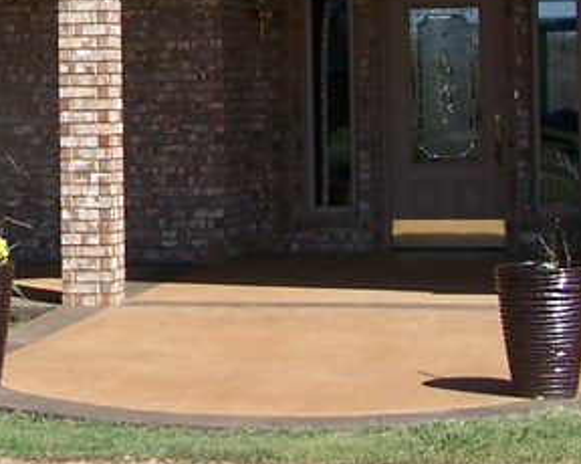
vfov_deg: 11.5
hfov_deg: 14.1
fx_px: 2268
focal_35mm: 132
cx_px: -147
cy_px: -14
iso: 80
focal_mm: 6.3
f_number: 4
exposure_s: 1/800
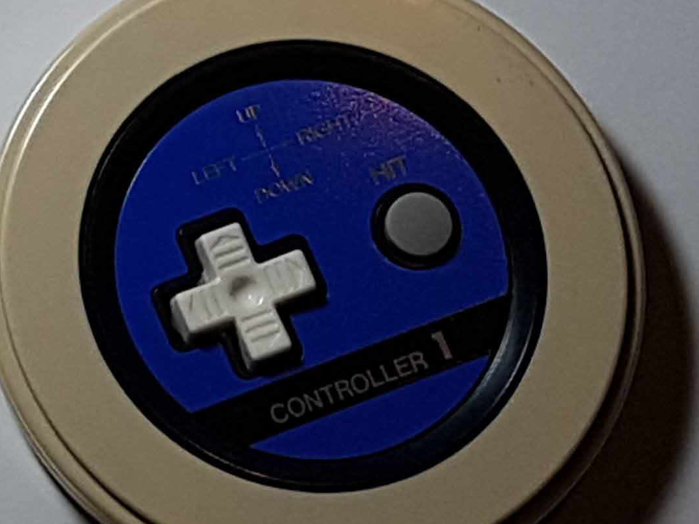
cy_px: -163
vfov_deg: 14.4
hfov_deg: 18.2
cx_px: -285
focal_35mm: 98
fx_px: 1978
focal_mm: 4.2
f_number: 1.7
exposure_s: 1/290
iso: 50
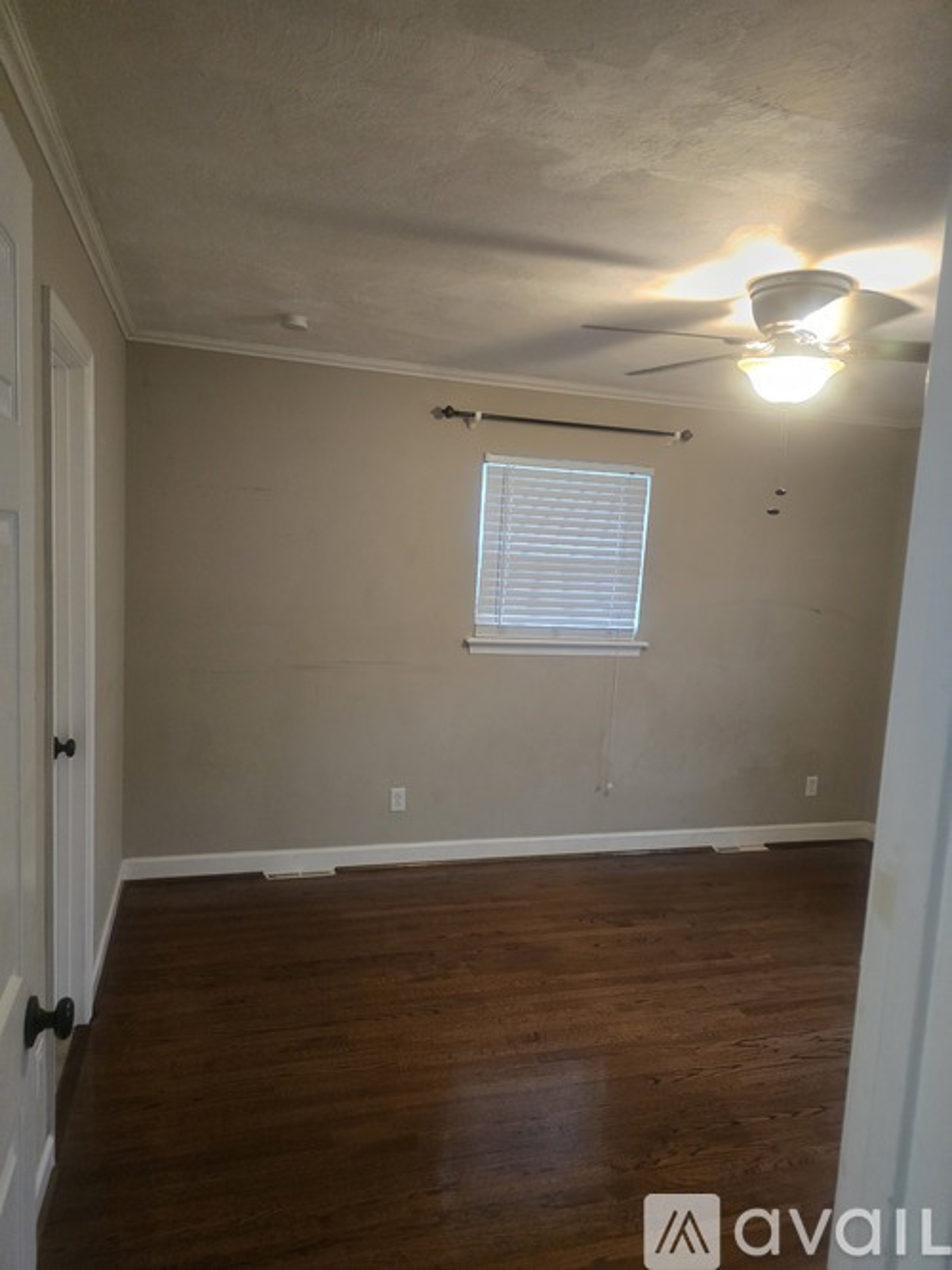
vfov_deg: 73.9
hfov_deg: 58.9
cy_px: 635
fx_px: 844
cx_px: 476
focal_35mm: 23
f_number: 1.7
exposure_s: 1/120
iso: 1000
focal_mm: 6.3
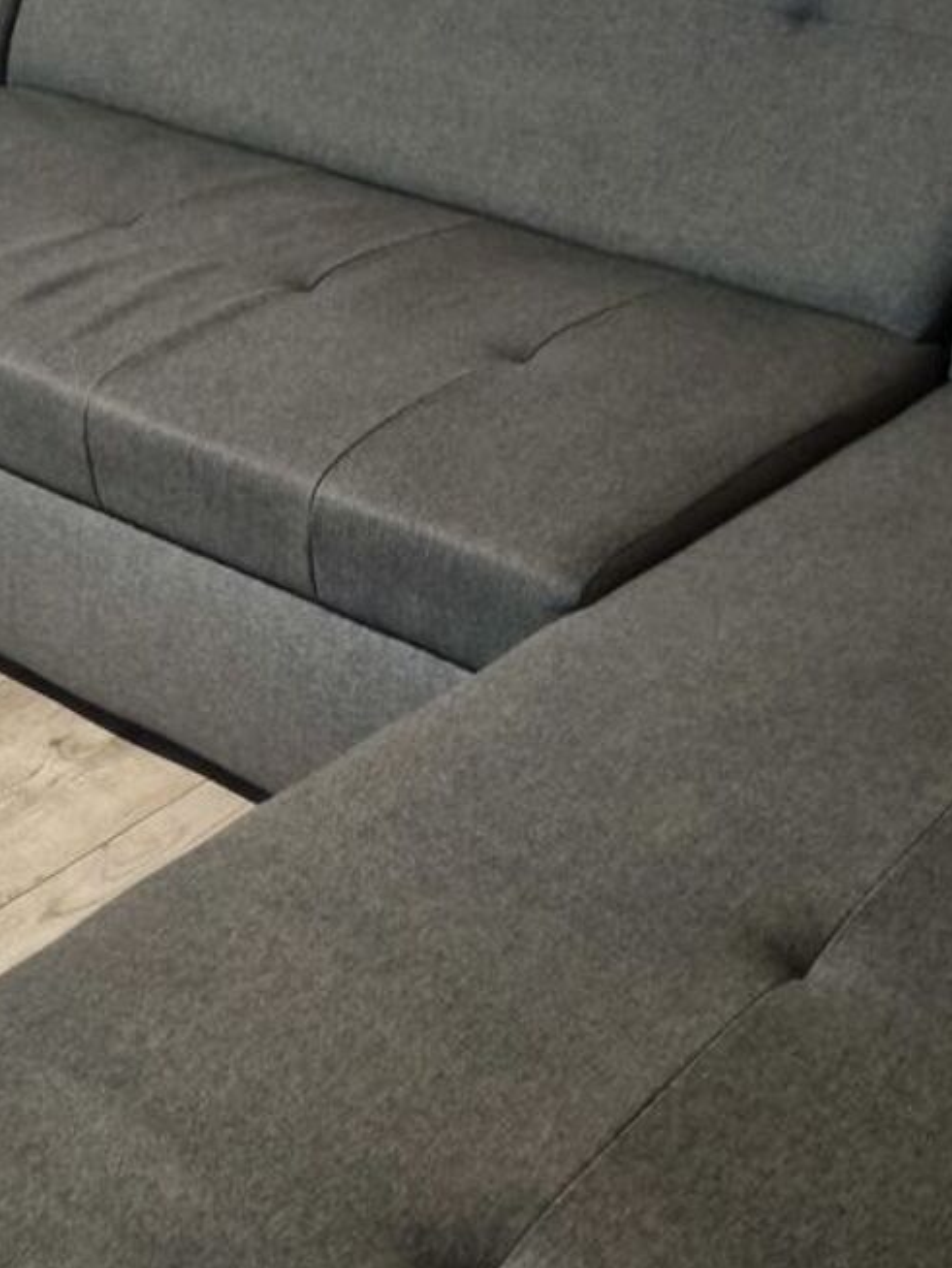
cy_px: 732
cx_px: 206
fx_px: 1942
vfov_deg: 36.1
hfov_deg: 27.1
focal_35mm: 53
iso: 640
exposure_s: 1/25
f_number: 1.8
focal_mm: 5.4
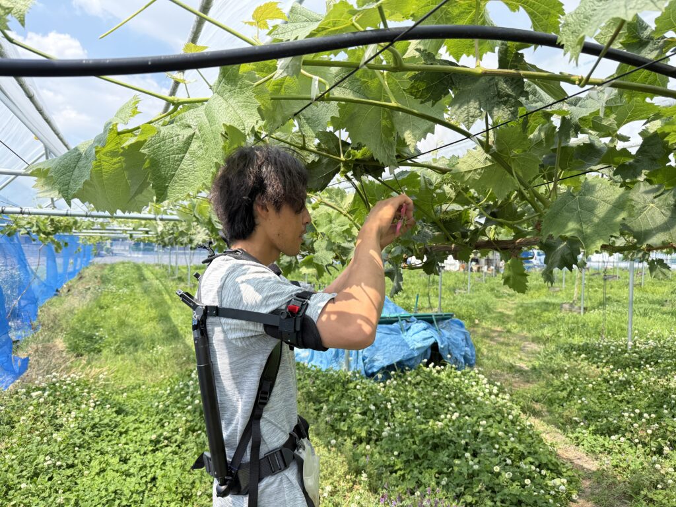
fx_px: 469
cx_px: 338
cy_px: 254
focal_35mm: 24
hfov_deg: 71.6
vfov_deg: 56.8
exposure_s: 1/2232
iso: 100
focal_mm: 6.76
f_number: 1.78
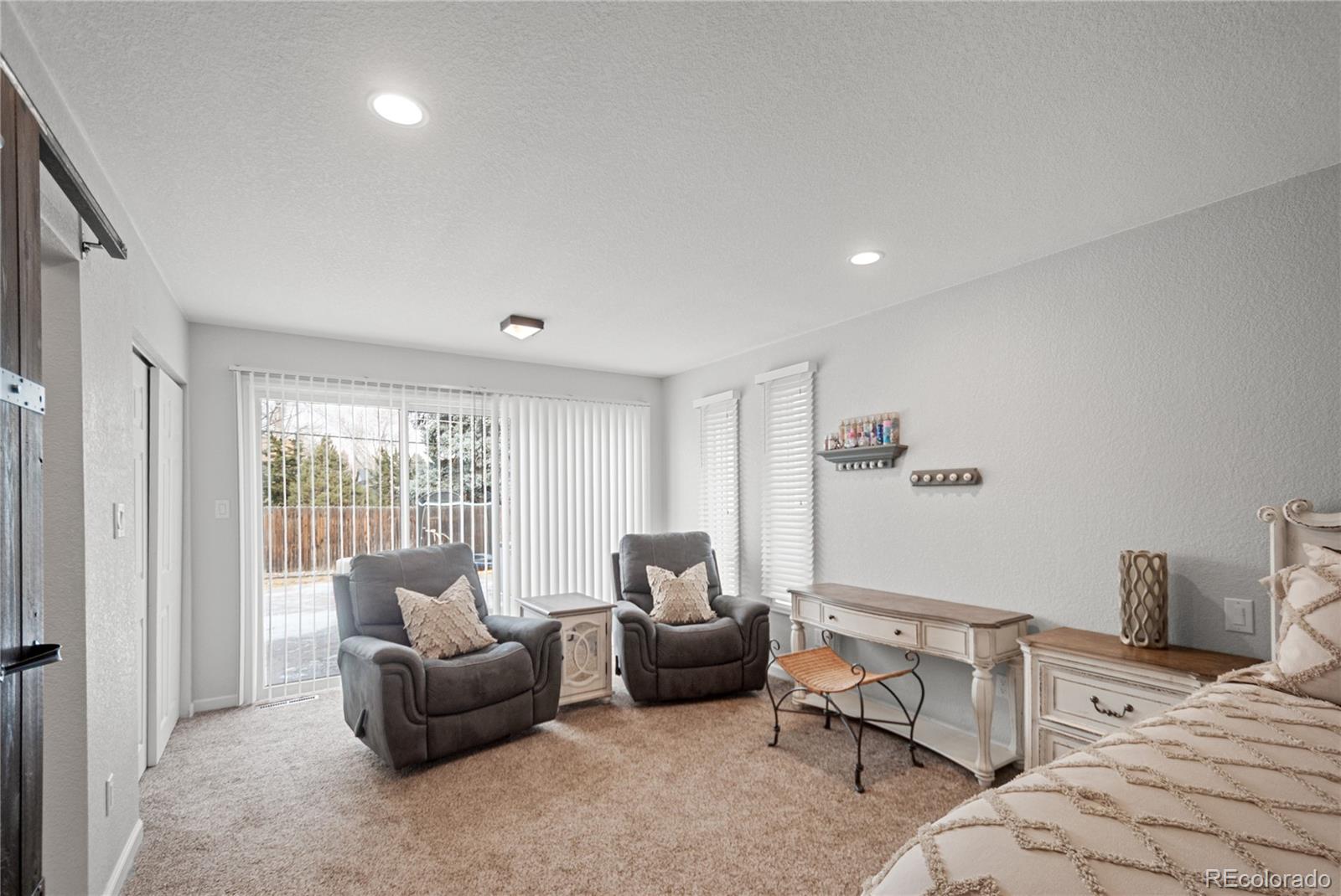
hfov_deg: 100.3
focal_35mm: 15
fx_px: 559
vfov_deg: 77.4
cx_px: 670
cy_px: 448
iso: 200
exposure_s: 1/25
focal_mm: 10
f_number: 3.5
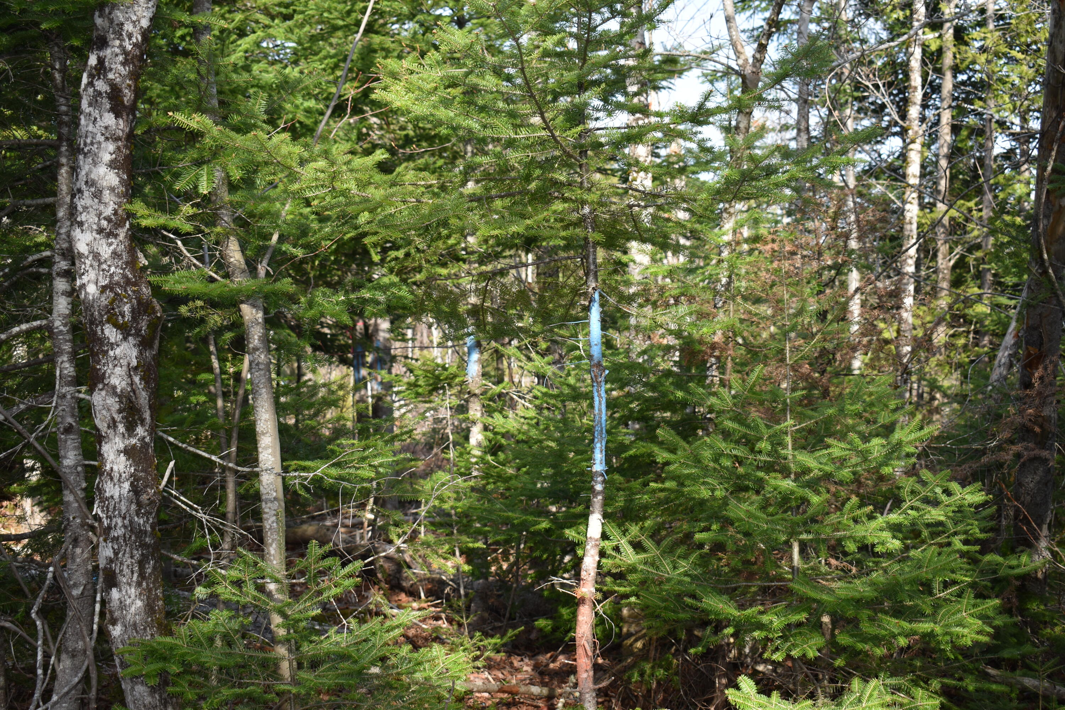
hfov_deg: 42.3
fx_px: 1376
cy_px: 355
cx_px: 532
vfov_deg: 28.9
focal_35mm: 46
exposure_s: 1/200
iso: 100
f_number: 5.6
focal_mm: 31
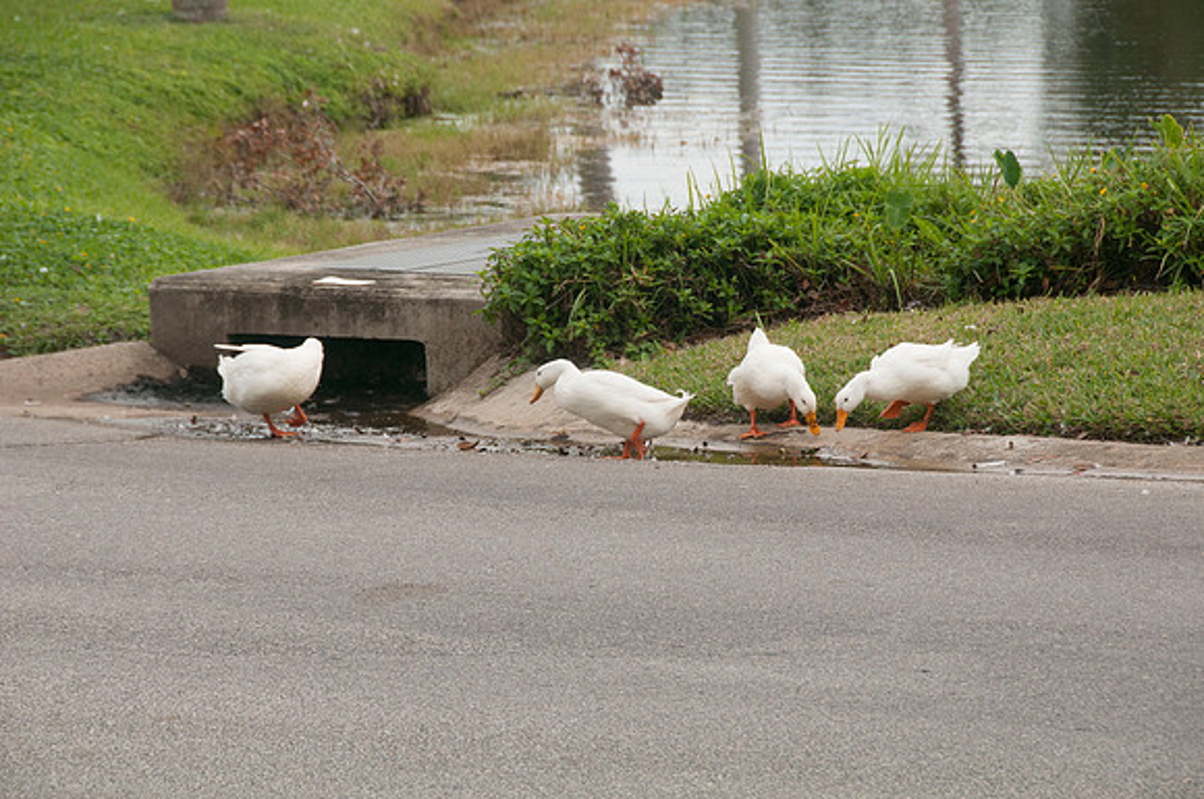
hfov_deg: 9.2
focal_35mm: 225
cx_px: 602
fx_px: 7514
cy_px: 400
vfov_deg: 6.1
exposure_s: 1/250
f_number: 10
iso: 400
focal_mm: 150
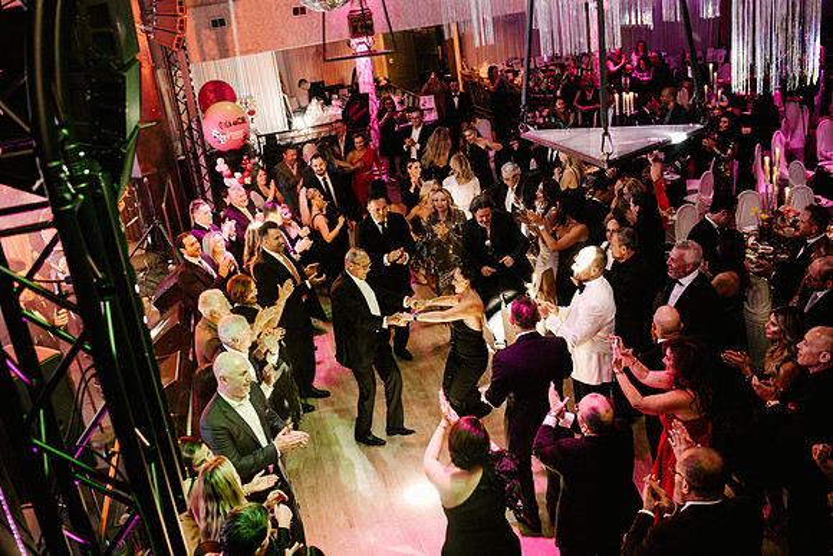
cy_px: 278
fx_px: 810
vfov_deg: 37.9
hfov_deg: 54.4
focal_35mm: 35
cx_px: 416
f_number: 2.8
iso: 2500
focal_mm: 35
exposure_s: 1/200
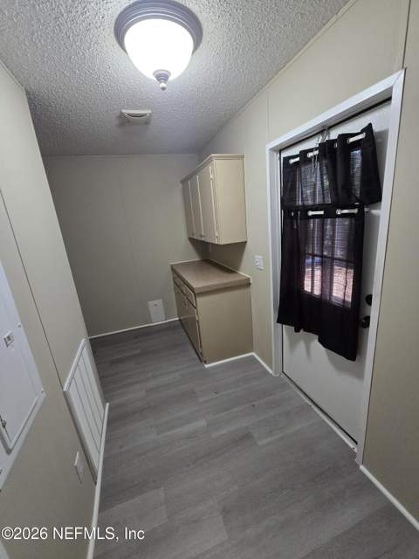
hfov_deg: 89.9
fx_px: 210
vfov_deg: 106.2
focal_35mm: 13
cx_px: 210
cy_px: 280
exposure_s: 1/60
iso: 400
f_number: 2.2
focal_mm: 2.2
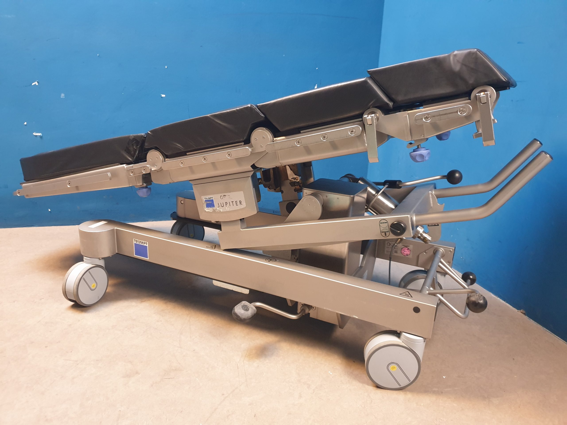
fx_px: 426
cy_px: 212
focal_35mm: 26
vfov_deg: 53.1
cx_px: 284
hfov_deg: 67.3
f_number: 1.5
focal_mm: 4.3
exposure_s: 1/50
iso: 320
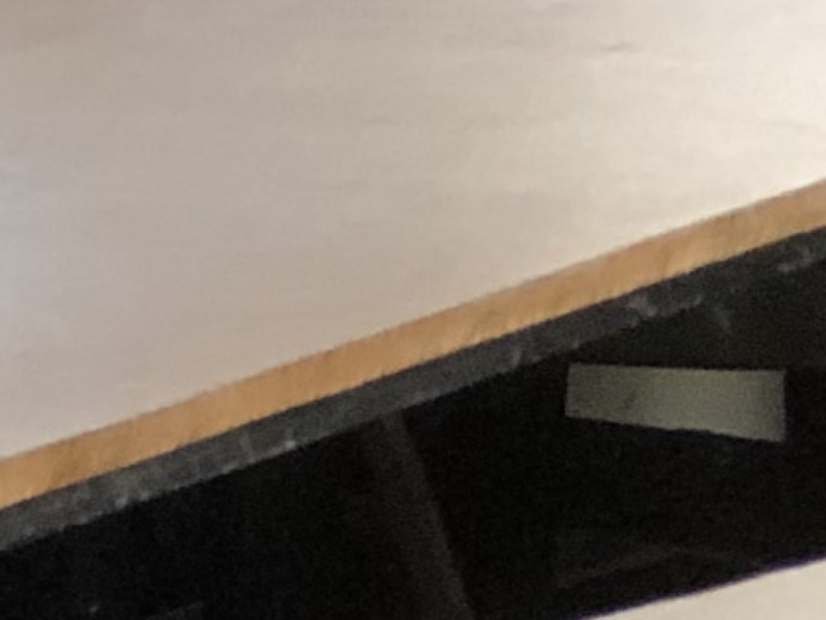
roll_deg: +3.6
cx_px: -1885
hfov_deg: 4.3
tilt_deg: -8.1
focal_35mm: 441
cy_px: -147
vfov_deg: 3.4
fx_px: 10525
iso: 100
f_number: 2.8
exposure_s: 1/30
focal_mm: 6.6
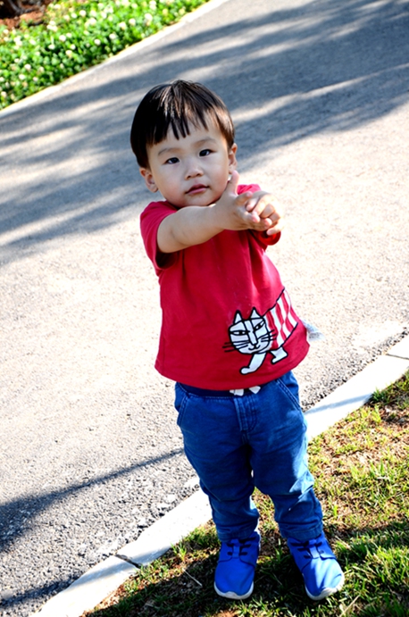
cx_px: 204
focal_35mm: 78
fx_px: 1335
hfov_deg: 17.4
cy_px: 308
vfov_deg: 26.0
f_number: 5
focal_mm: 52
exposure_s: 1/200
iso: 160
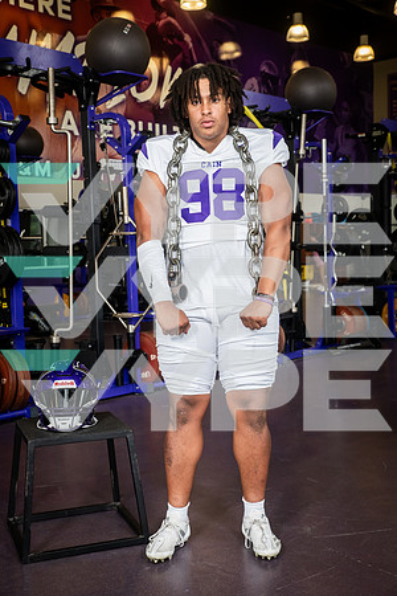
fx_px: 827
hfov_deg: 27.0
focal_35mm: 50
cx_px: 198
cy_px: 298
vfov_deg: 39.6
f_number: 7.1
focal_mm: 50
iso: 800
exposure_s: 1/250
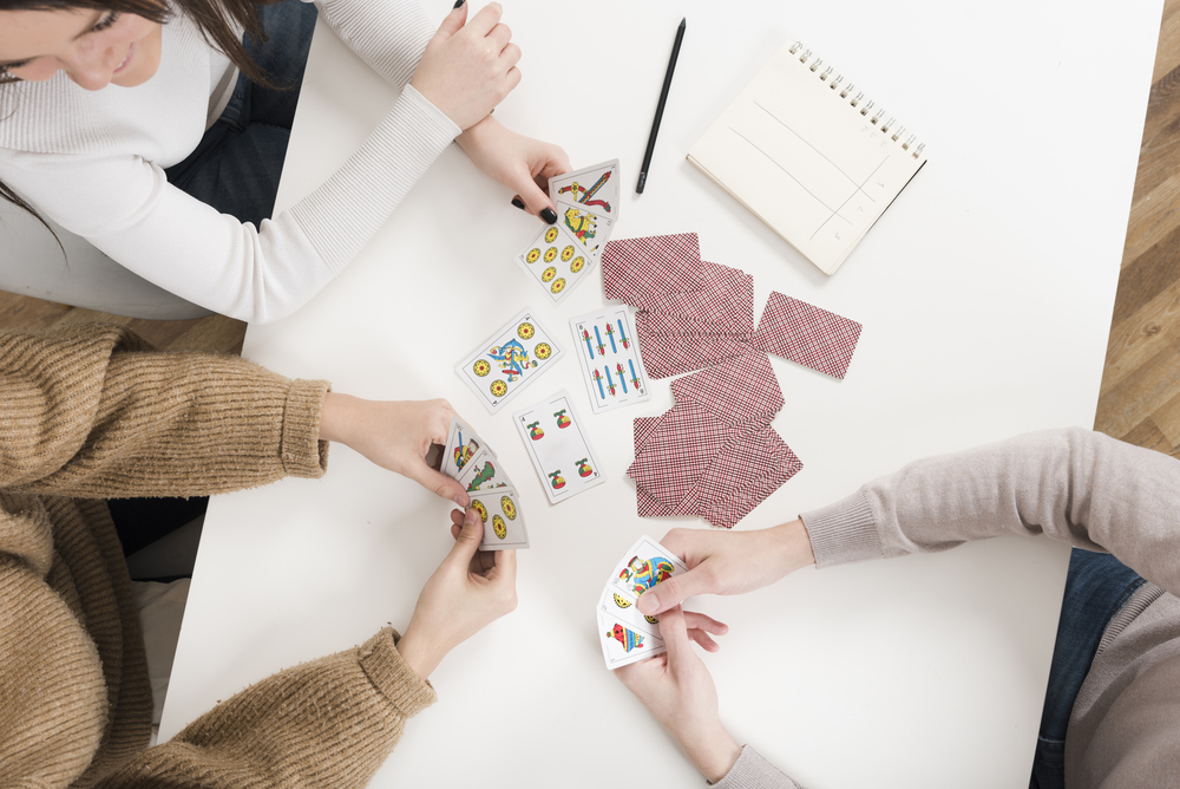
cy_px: 394
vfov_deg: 33.4
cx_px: 590
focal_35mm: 40
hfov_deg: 48.4
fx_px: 1312
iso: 64
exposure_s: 1/160
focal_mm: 40
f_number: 6.3
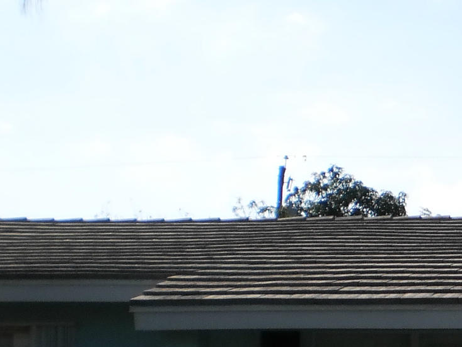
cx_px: 593
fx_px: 1749
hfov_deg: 14.4
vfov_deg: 11.1
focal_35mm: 131
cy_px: 424
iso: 100
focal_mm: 6.3
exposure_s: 1/1250
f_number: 4.6
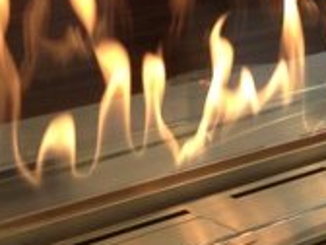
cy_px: 85
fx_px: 1149
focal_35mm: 122
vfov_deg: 12.1
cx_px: 270
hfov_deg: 16.0
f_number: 2.4
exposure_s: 1/40
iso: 64
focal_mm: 4.13
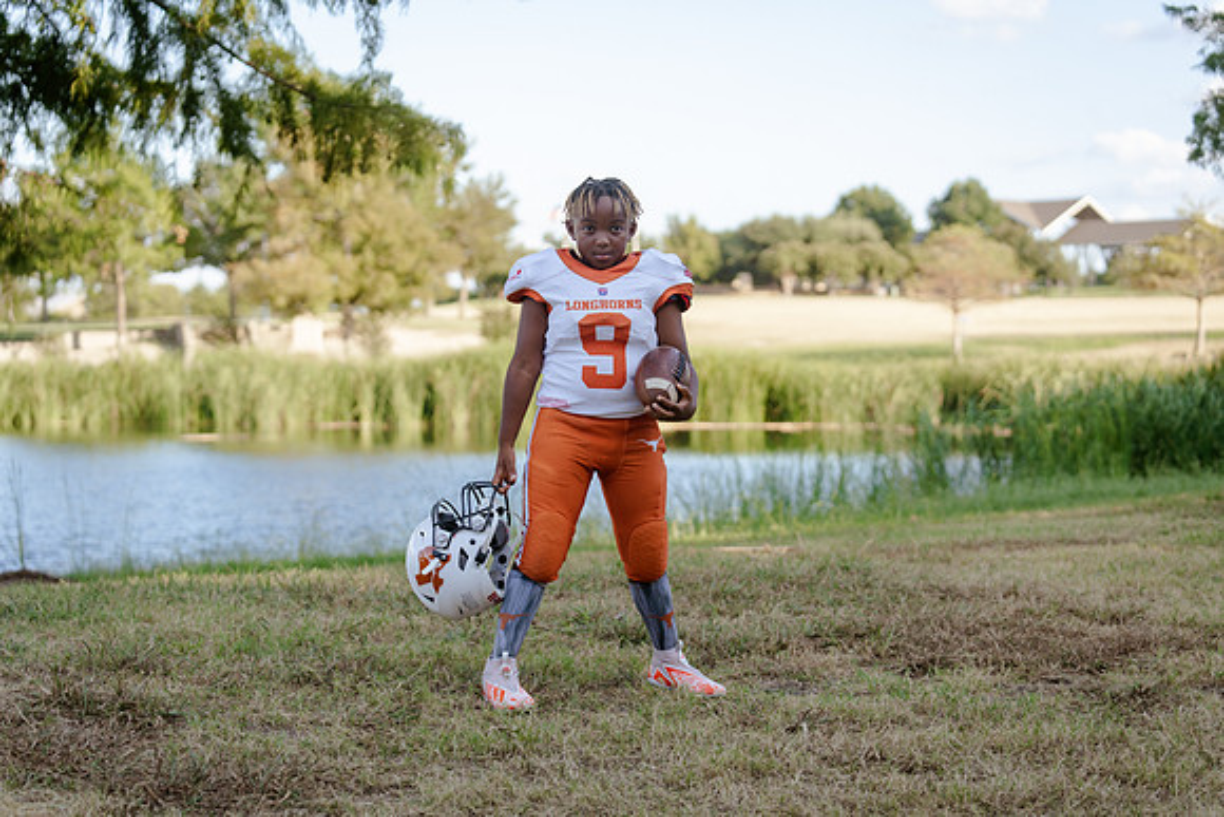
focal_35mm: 70
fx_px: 2380
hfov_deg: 28.8
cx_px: 612
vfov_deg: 19.5
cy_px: 408
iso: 125
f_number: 3.2
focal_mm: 70
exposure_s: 1/320
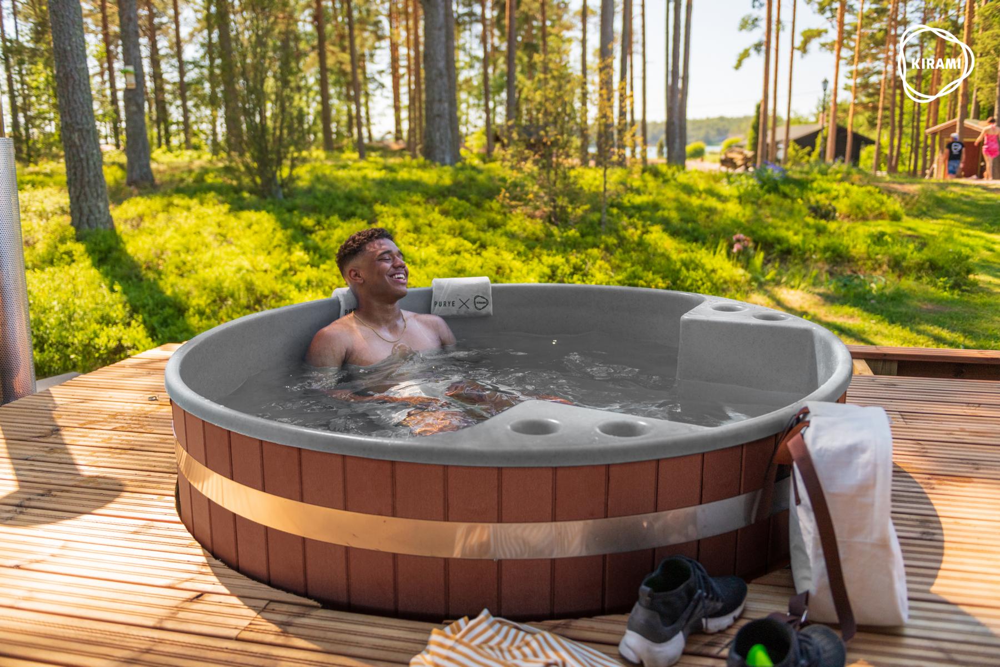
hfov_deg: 60.3
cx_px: 500
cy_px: 334
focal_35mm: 31
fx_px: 861
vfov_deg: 42.3
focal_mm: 31
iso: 360
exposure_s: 1/1250
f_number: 2.8
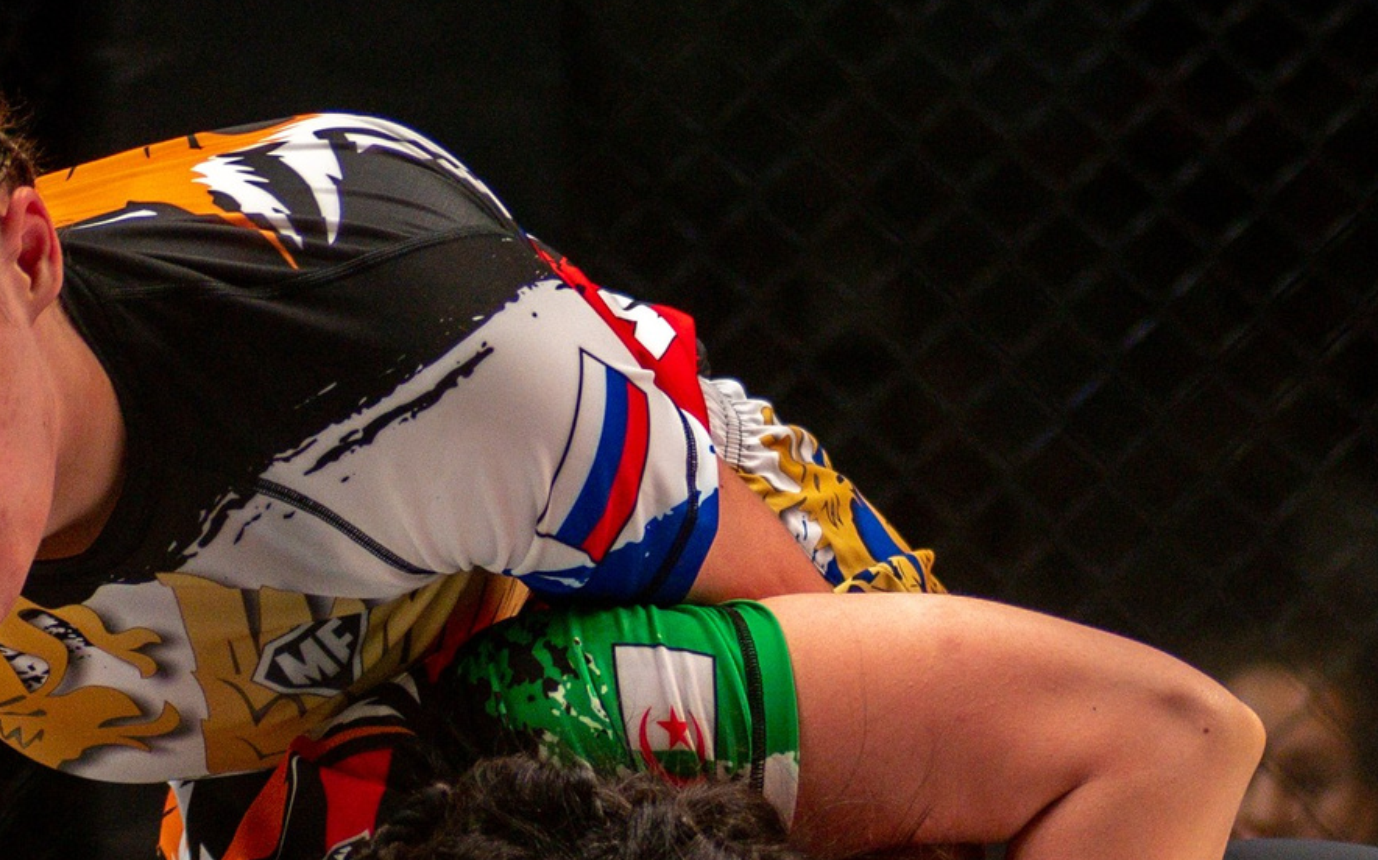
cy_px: 587
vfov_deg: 5.2
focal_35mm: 254
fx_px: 9537
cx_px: 482
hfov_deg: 8.3
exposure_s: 1/1250
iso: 2000
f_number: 4
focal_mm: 86
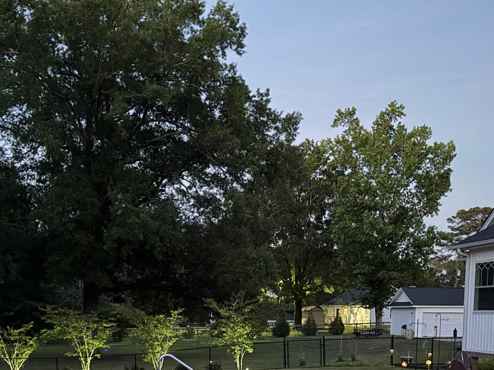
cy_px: 377
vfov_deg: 26.0
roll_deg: +0.6
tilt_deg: -5.2
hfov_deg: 36.1
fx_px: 756
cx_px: 212
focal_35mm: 53
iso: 2000
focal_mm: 6.76
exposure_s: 1/15
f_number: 1.78
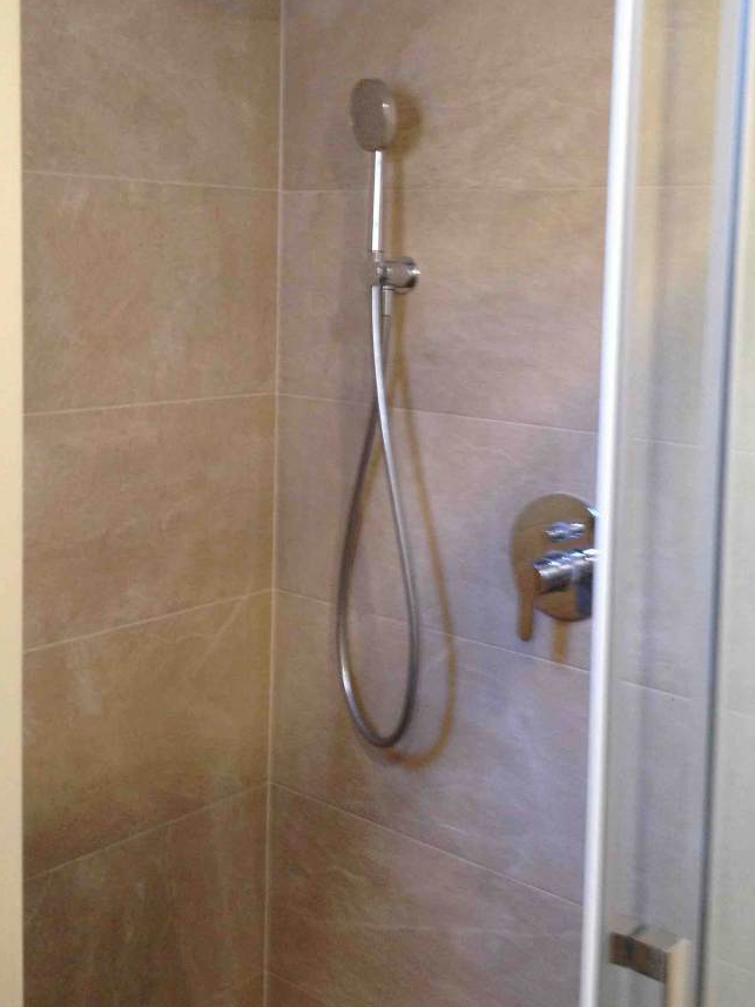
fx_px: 1425
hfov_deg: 29.7
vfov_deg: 38.7
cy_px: 380
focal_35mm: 49
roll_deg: -1.0
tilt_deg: -7.3
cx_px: 423
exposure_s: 1/20
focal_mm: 4.28
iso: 160
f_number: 2.4
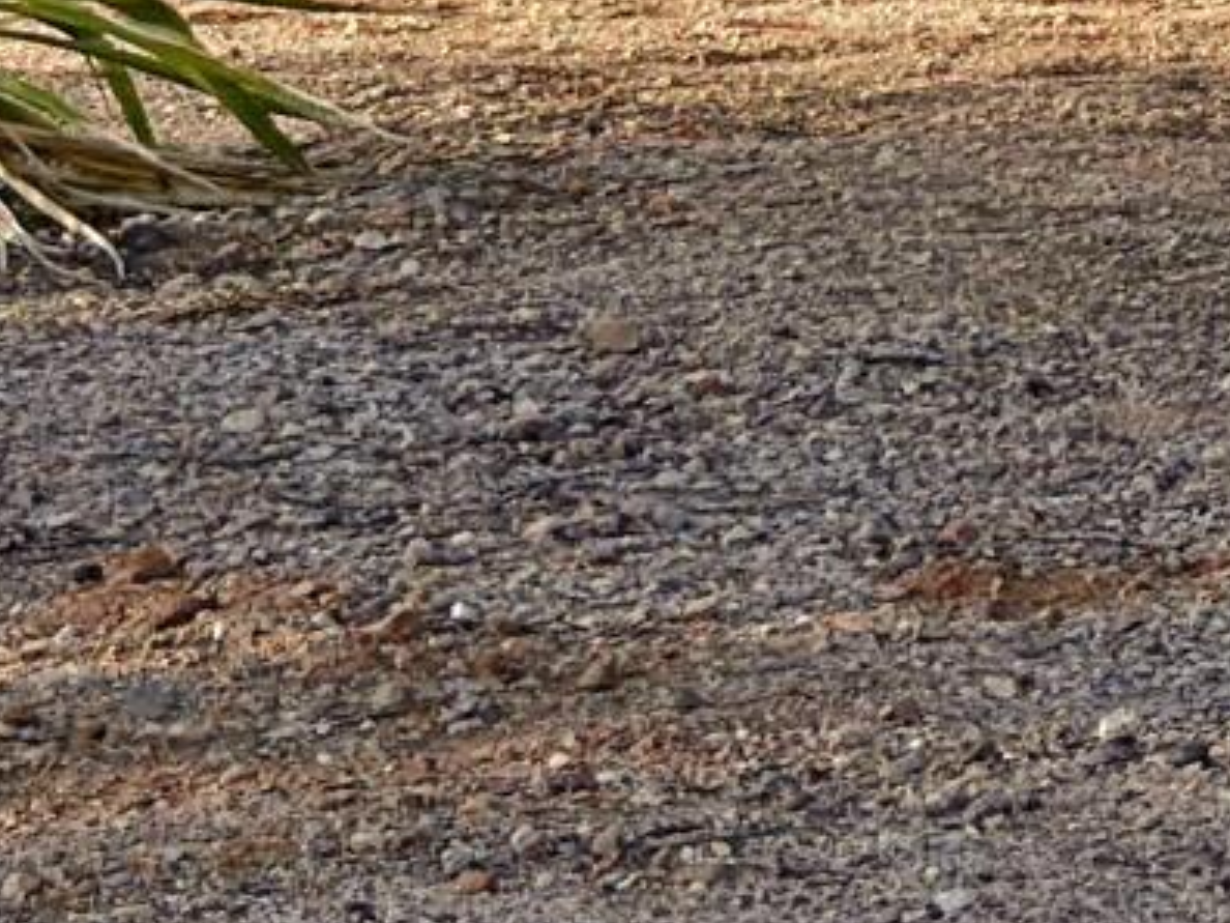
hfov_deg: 7.0
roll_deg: -0.3
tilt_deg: +6.8
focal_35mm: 265
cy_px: -1731
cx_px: 3097
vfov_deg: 5.3
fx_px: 9416
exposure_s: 1/2198
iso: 64
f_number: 1.78
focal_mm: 6.76
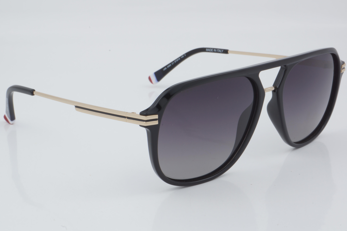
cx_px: 174
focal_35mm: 75
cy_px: 116
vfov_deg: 18.2
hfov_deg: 27.0
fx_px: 723
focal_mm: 50
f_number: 32
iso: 100
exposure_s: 1/3
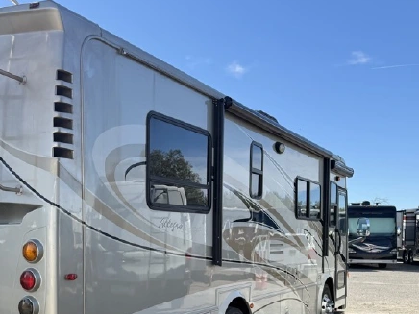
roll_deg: +0.7
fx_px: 533
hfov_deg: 41.6
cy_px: 262
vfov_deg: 31.8
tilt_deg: -2.4
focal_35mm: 44
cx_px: 100
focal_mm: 6.76
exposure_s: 1/2907
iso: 80
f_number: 1.78
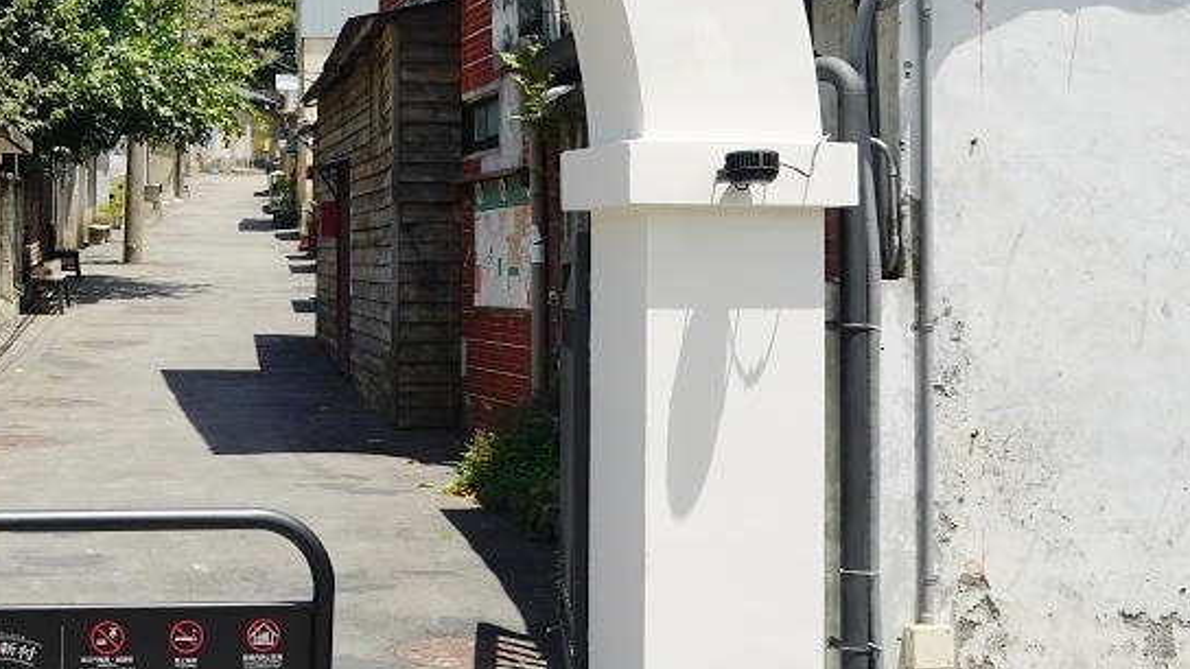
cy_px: 129
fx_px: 2335
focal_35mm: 74
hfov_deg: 27.7
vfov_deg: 16.2
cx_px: 166
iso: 100
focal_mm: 32
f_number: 8
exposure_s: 1/125
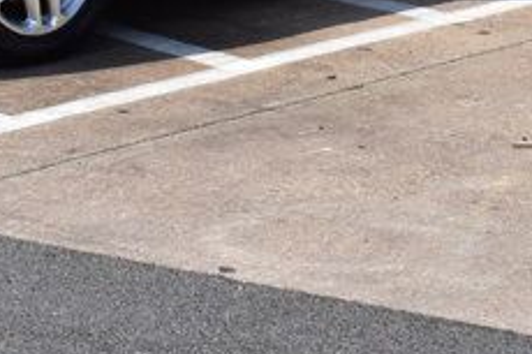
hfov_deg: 9.0
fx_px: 3352
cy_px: -400
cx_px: 576
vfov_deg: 5.9
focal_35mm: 227
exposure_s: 1/500
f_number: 11
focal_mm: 34
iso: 360
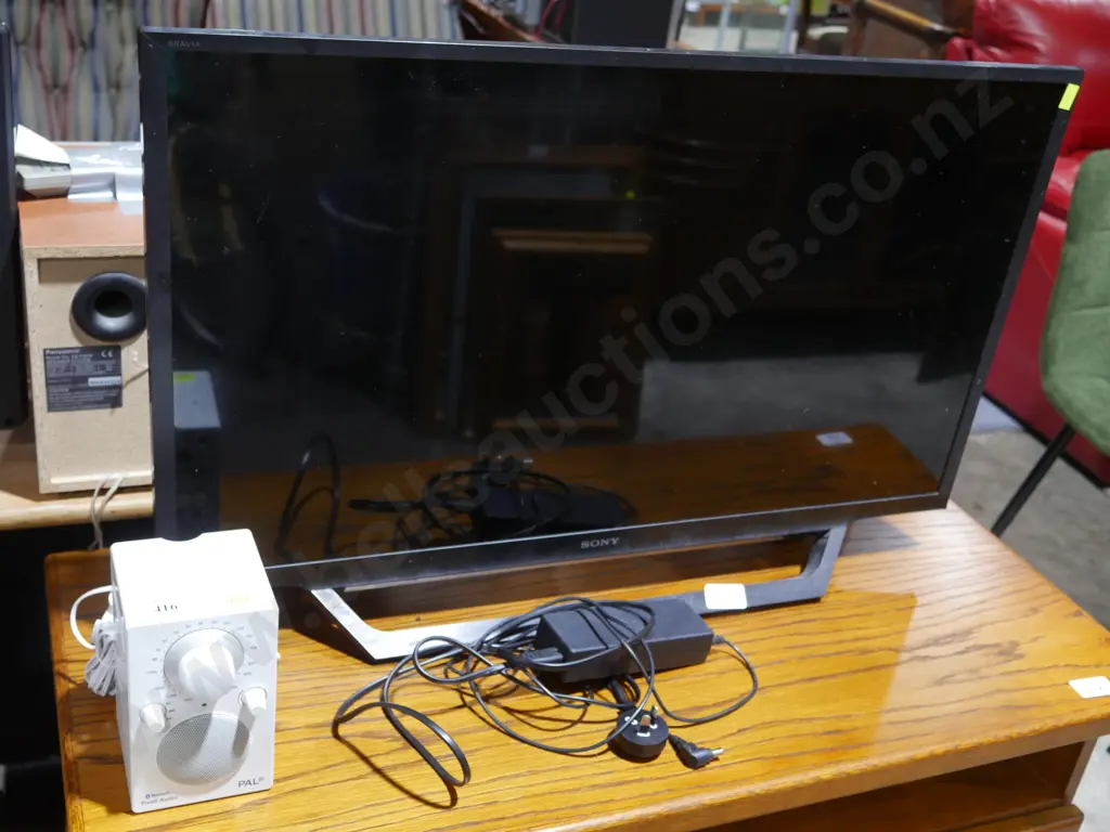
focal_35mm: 40
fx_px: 1283
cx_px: 555
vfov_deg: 36.0
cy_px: 416
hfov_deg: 46.8
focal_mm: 20
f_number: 4.5
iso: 800
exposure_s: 1/60
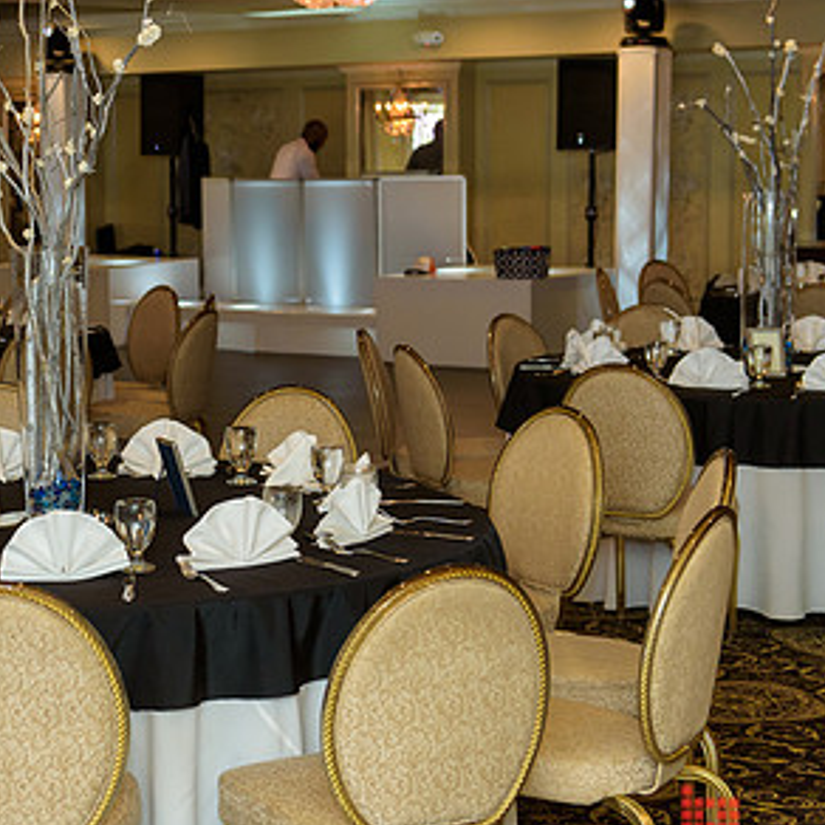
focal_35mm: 81
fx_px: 2184
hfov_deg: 20.9
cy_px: 386
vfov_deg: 21.4
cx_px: 62
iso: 1600
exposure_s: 1/125
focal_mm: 48
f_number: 3.2
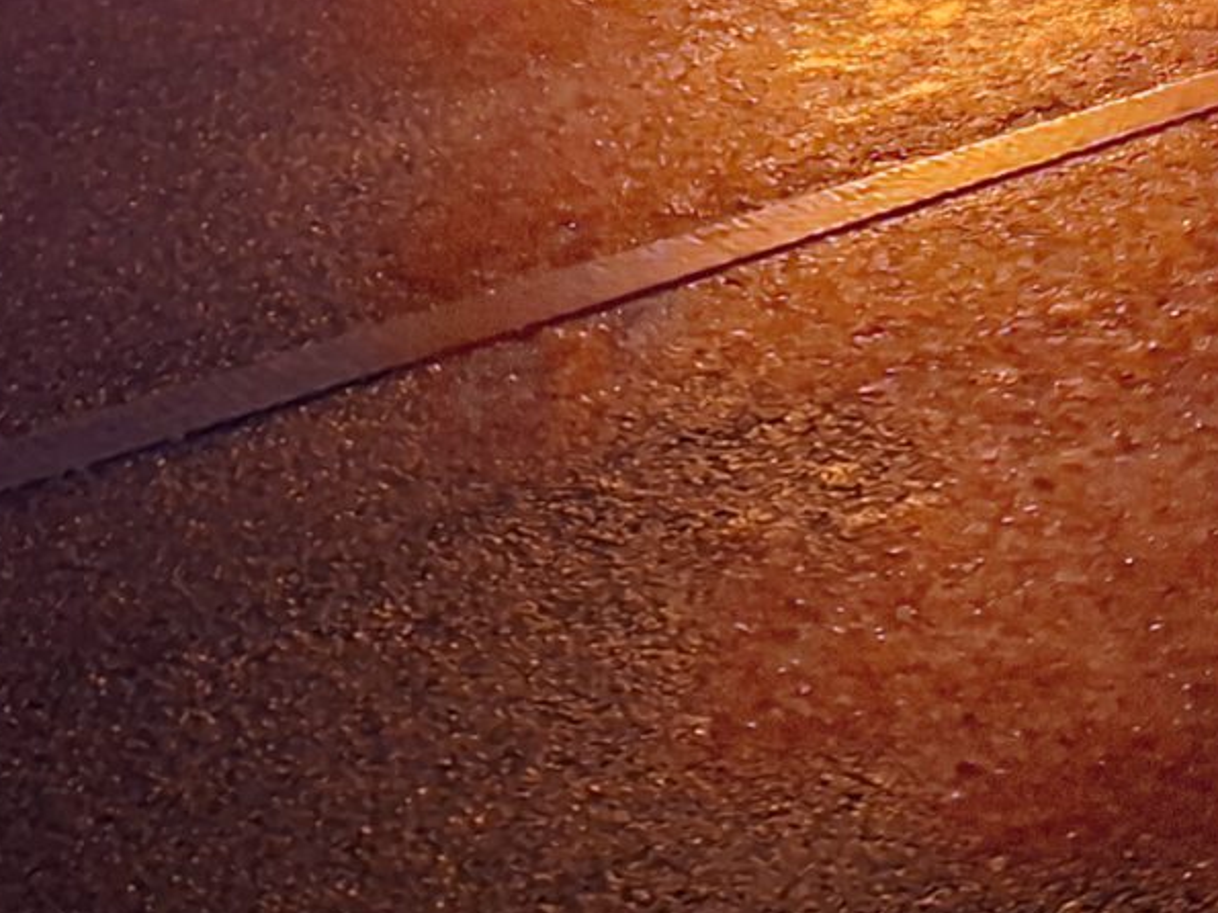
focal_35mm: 99
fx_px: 3483
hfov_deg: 16.8
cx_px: 2131
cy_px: -1040
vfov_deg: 12.7
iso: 320
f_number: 1.8
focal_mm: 5.54
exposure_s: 1/30
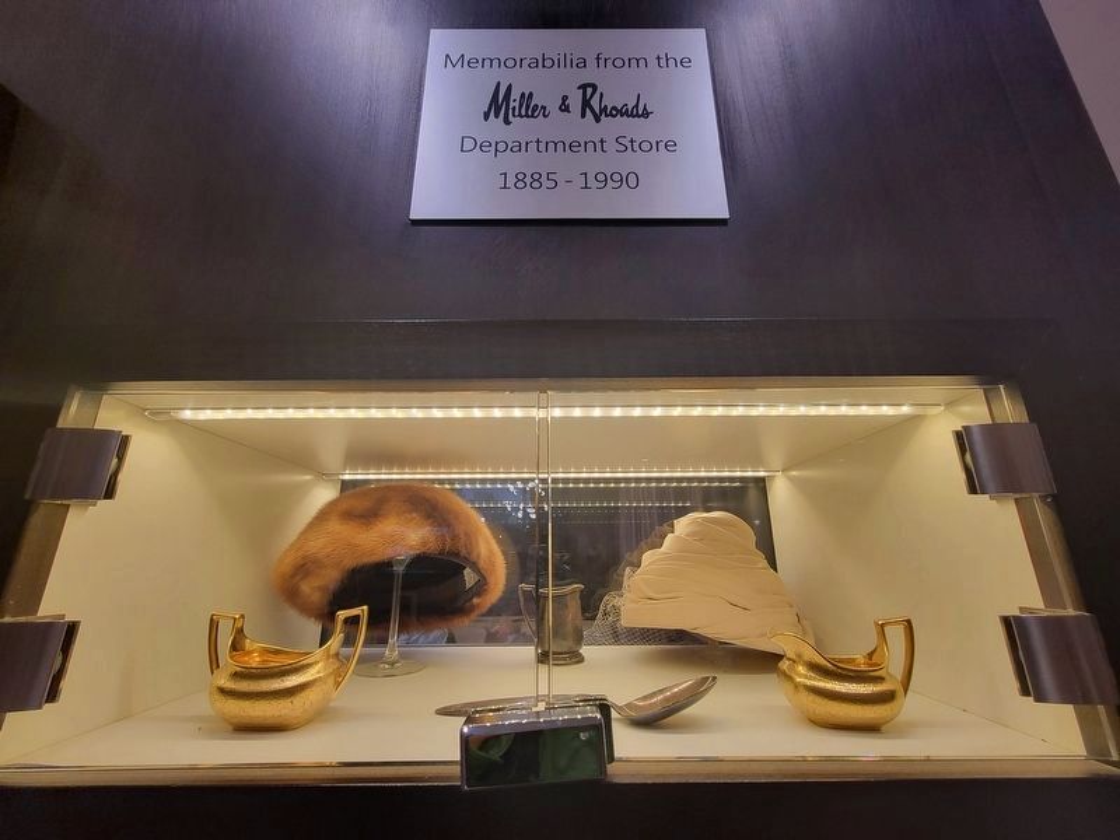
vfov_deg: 89.9
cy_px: 420
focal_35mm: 13
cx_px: 560
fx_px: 421
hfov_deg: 106.2
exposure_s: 1/60
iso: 200
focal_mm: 2.2
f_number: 2.2
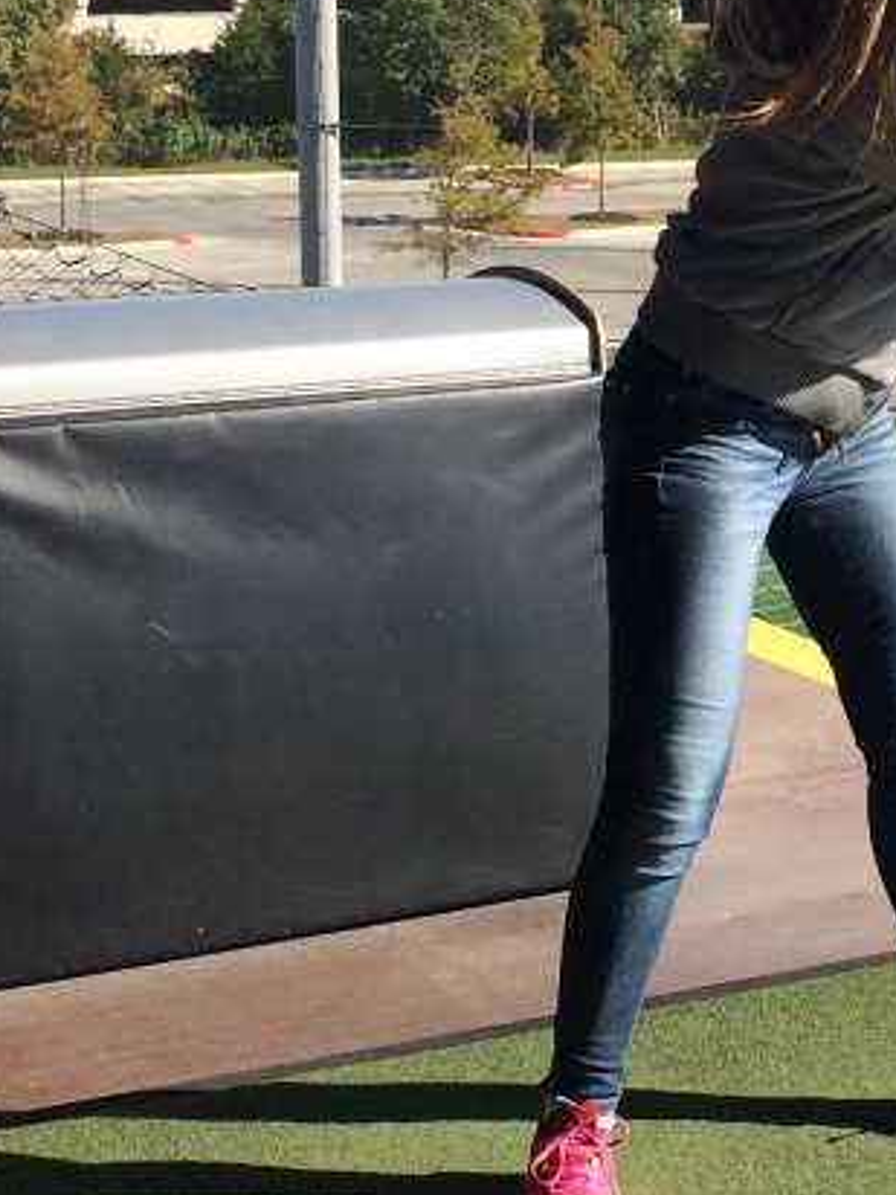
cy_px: 541
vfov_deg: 20.4
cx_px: 864
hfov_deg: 15.2
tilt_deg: -14.1
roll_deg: +0.2
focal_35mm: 96
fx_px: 3313
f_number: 2.2
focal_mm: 4.15
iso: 32
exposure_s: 1/1580
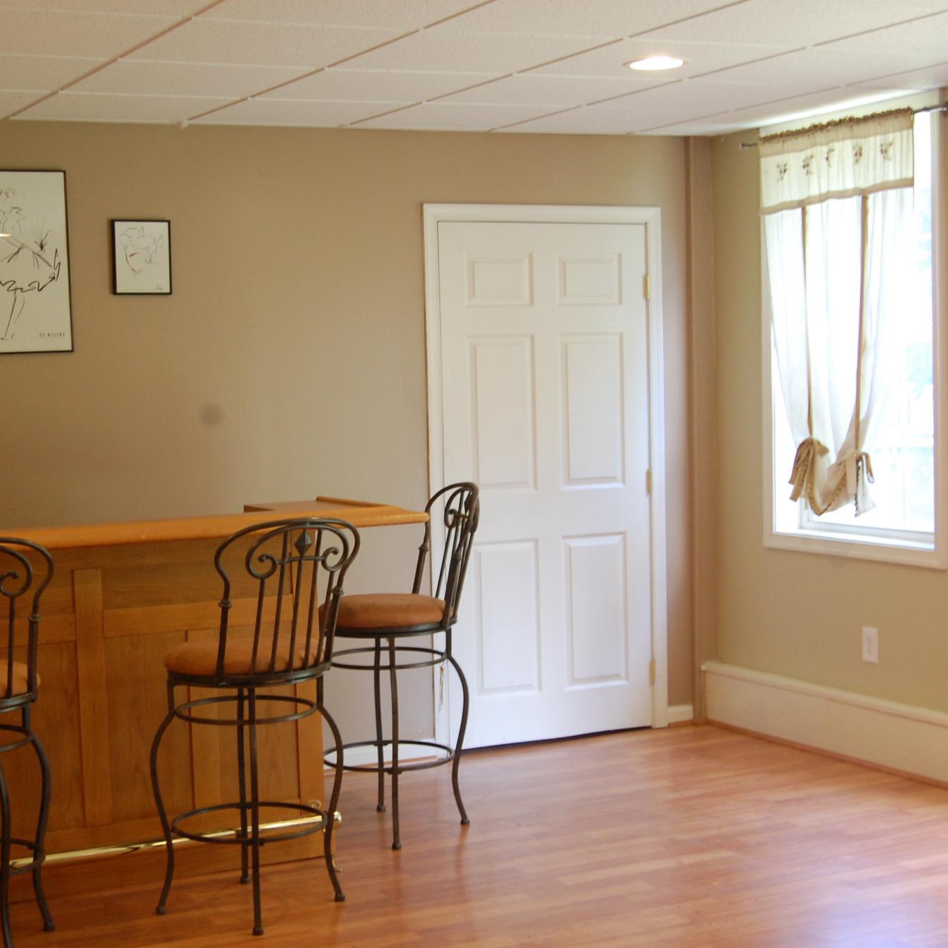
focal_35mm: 58
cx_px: 372
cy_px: 475
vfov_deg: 29.6
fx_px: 1797
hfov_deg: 29.5
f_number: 6.3
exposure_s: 1/20
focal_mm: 30
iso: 800
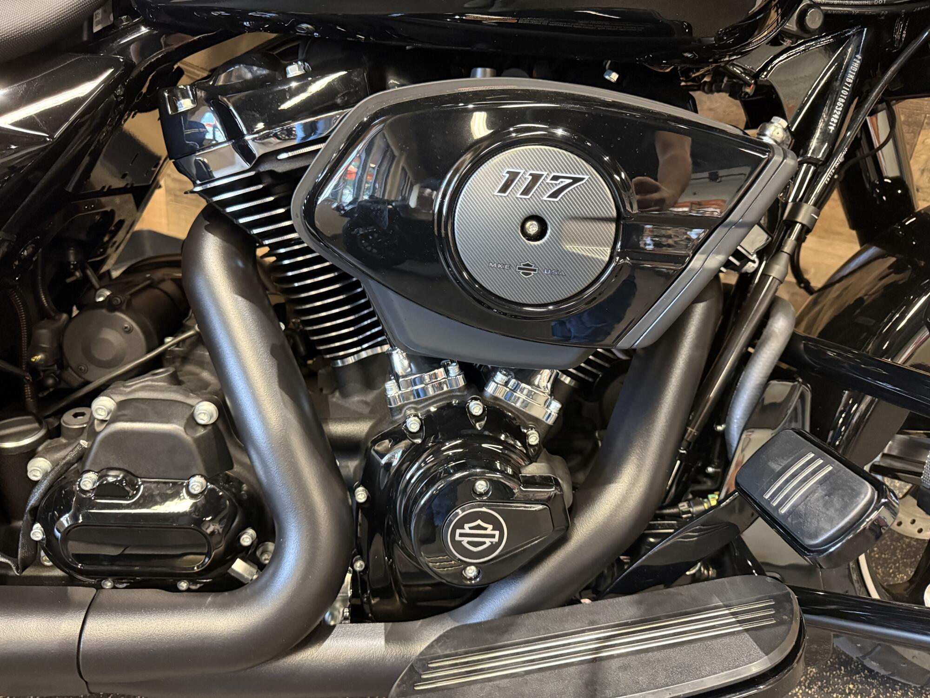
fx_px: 645
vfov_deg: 56.8
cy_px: 349
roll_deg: -4.1
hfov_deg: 71.6
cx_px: 465
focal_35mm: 24
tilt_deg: -25.2
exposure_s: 1/40
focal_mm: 6.76
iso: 800
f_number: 1.78
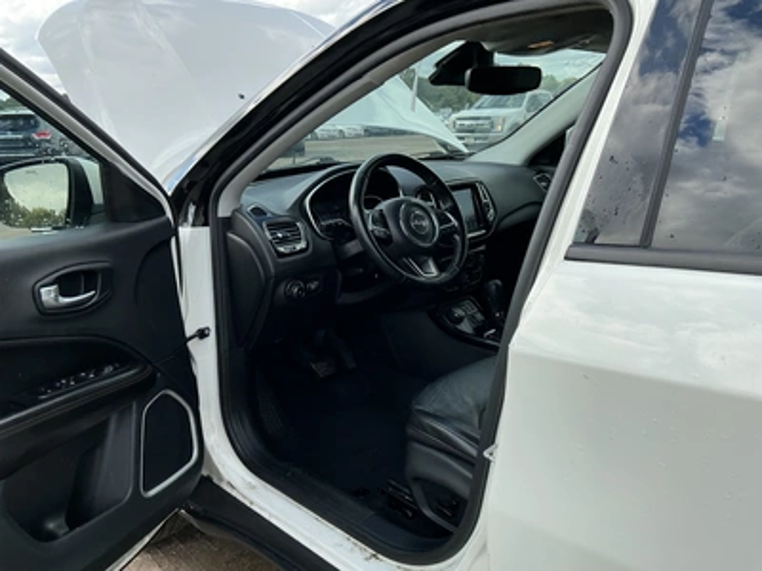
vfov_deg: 49.7
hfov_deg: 63.4
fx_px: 616
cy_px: 286
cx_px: 381
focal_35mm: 28
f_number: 1.8
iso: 25
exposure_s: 1/627
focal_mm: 3
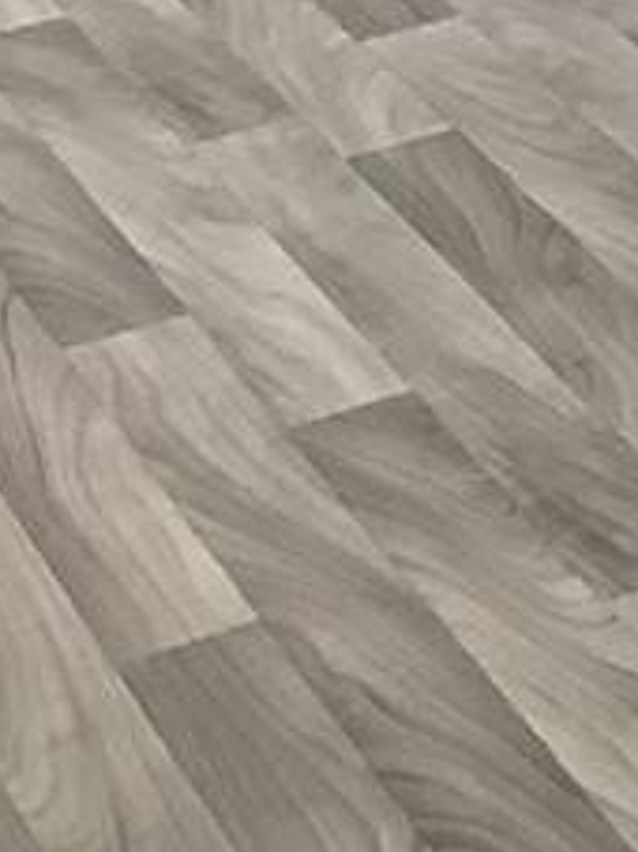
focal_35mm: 164
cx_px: 1670
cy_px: -829
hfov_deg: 8.1
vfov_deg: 11.0
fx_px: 4034
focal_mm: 3.3
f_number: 2.4
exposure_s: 1/60
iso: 80
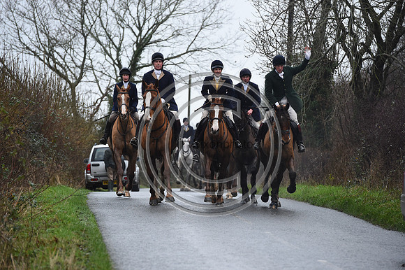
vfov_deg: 6.9
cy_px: 135
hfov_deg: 10.3
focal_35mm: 200
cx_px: 202
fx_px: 2249
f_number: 5.6
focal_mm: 200
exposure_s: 1/1250
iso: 2500
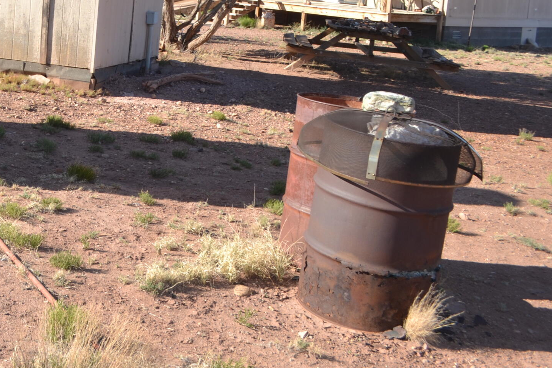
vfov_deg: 23.4
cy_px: 18
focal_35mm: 56
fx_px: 859
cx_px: -19
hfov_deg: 32.4
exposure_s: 1/200
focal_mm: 18
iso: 100
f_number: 7.1
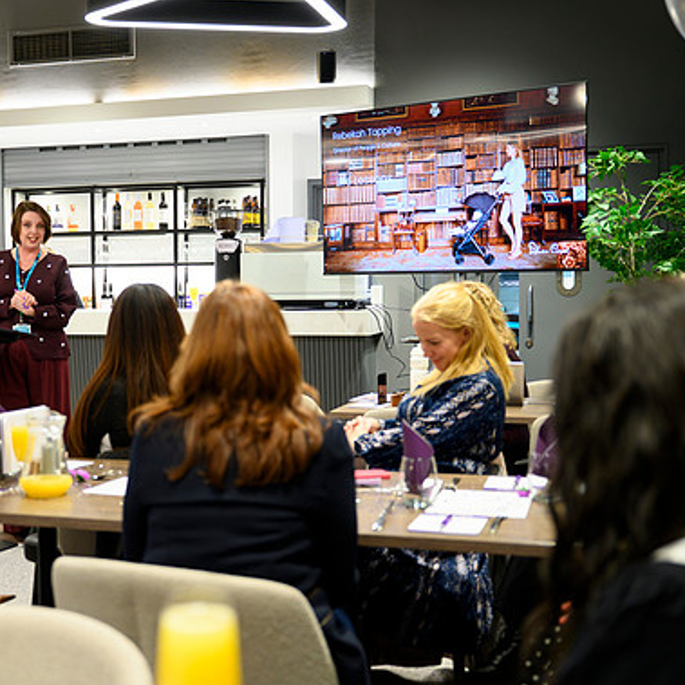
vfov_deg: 33.4
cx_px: 202
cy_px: 347
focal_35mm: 51
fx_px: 1142
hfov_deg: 33.0
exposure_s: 1/125
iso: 2000
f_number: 2.8
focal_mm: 39
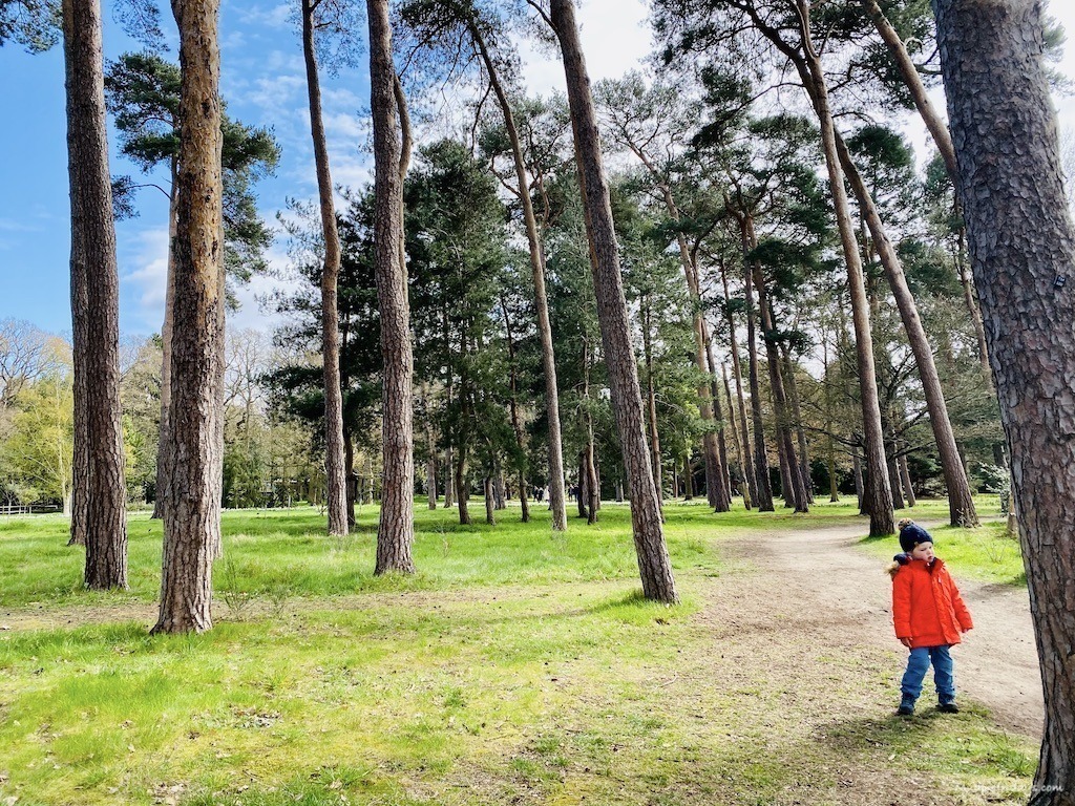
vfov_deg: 53.1
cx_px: 538
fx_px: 807
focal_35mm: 26
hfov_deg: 67.3
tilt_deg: +5.6
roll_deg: -0.1
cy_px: 403
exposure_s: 1/839
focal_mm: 4.25
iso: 32
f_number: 1.8
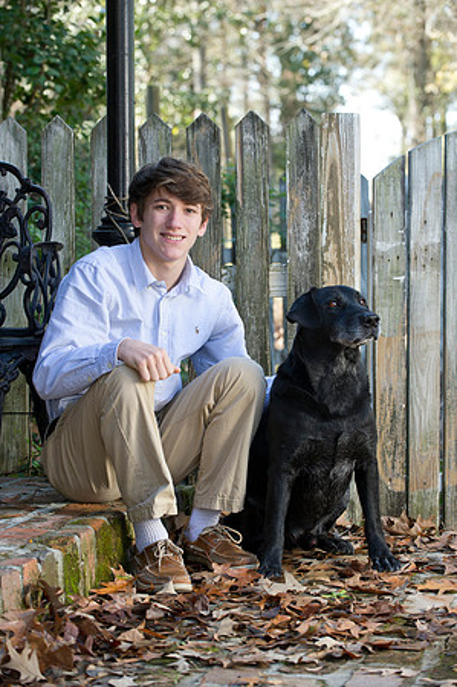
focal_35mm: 105
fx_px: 2004
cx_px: 228
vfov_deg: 19.5
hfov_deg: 13.0
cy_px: 344
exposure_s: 1/125
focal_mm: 105
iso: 400
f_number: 5
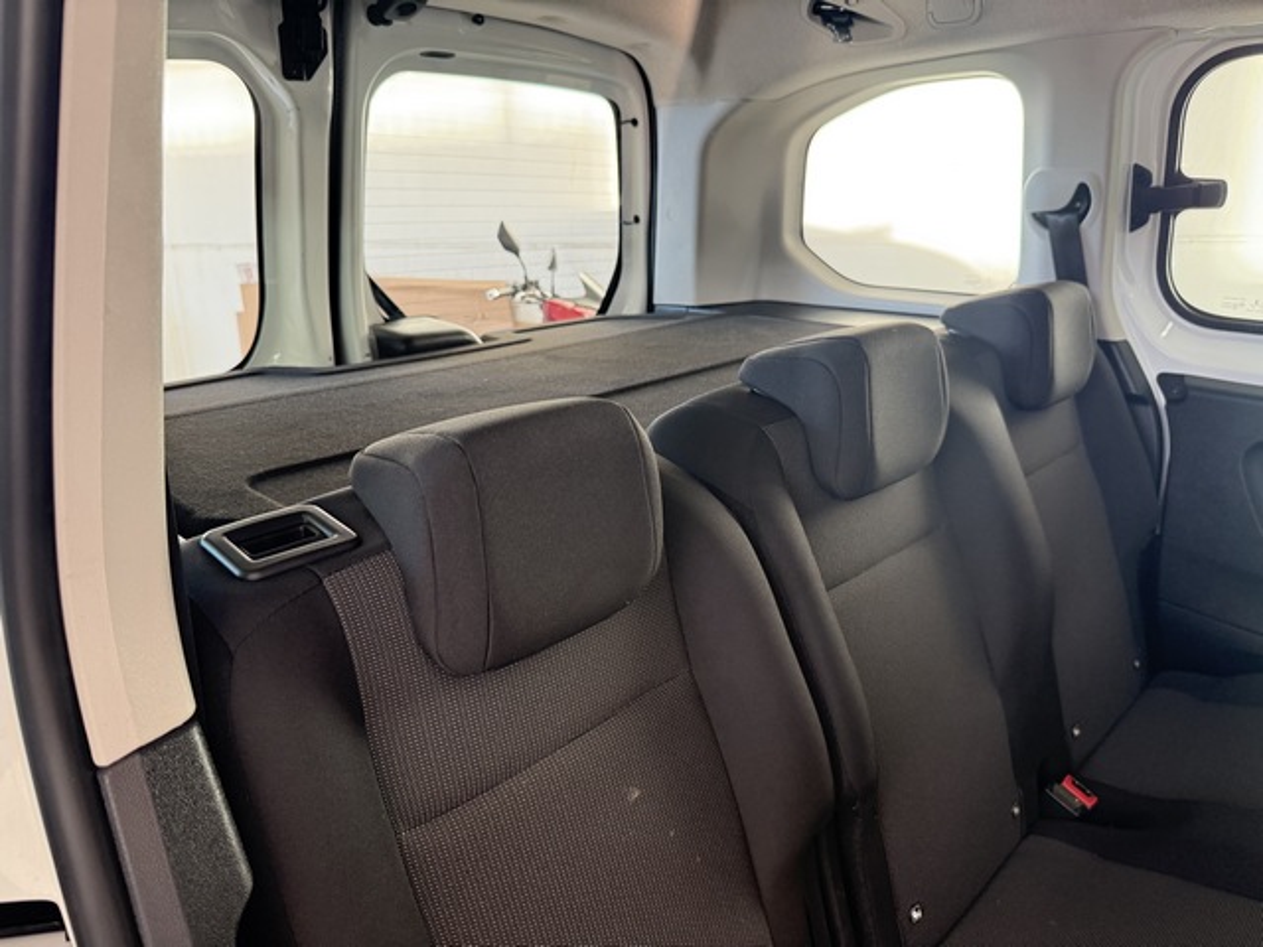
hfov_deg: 71.6
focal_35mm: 24
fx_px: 876
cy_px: 474
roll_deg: +1.5
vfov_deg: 56.8
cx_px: 632
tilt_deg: -17.1
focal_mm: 6.76
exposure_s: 1/60
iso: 320
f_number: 1.78
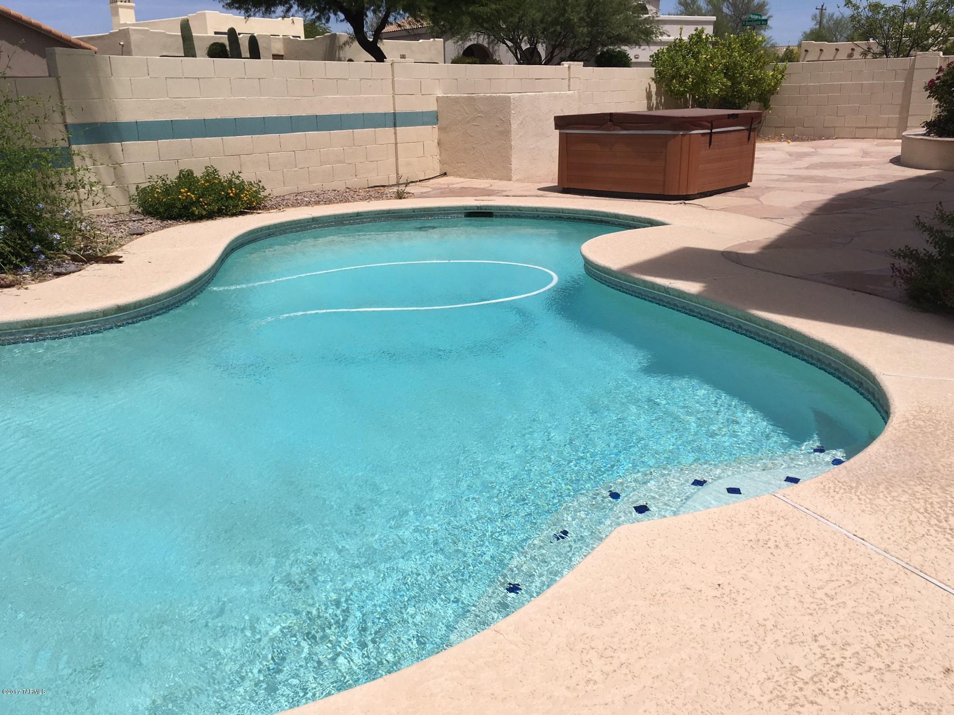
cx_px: 477
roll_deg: +1.2
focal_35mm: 29
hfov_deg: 61.7
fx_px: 799
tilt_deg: -17.7
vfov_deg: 48.2
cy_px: 358
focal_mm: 4.15
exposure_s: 1/4049
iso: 25
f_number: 2.2
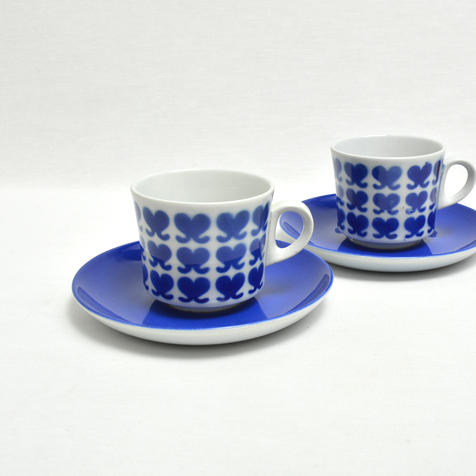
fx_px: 803
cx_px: 286
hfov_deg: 32.9
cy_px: 238
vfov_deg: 33.0
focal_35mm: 52
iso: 400
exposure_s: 1
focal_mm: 27
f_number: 11
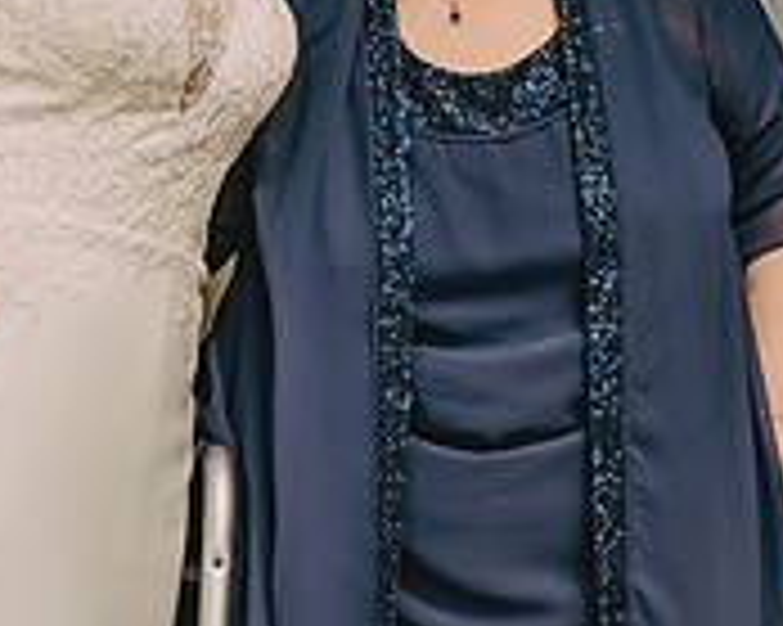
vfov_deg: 3.5
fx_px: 10144
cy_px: -54
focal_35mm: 438
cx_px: 284
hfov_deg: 4.4
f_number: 2.8
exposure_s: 1/3200
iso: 200
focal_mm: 180
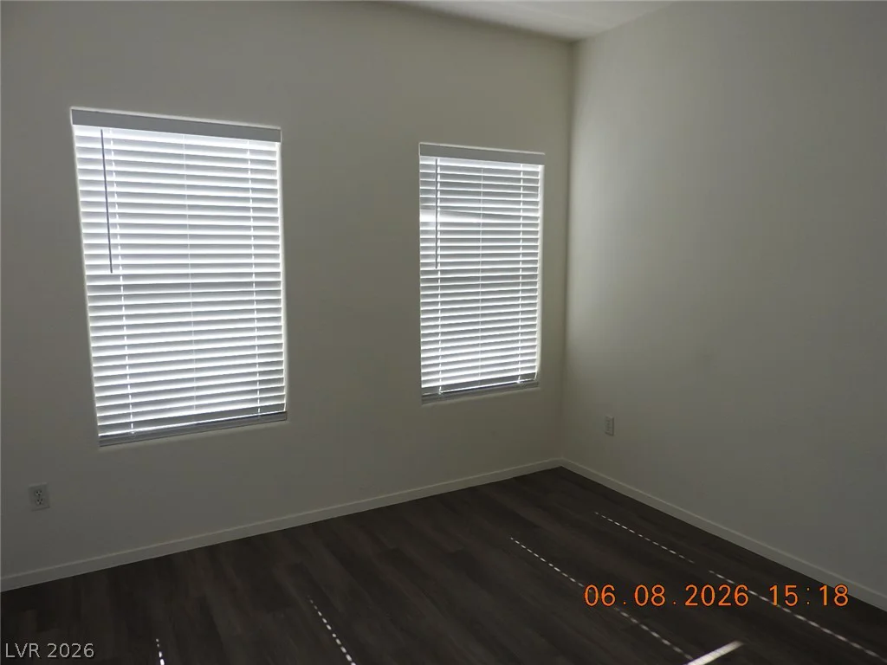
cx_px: 444
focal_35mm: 24
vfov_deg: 56.8
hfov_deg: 71.6
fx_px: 615
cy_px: 332
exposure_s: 1/100
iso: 100
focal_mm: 4.3
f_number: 3.3
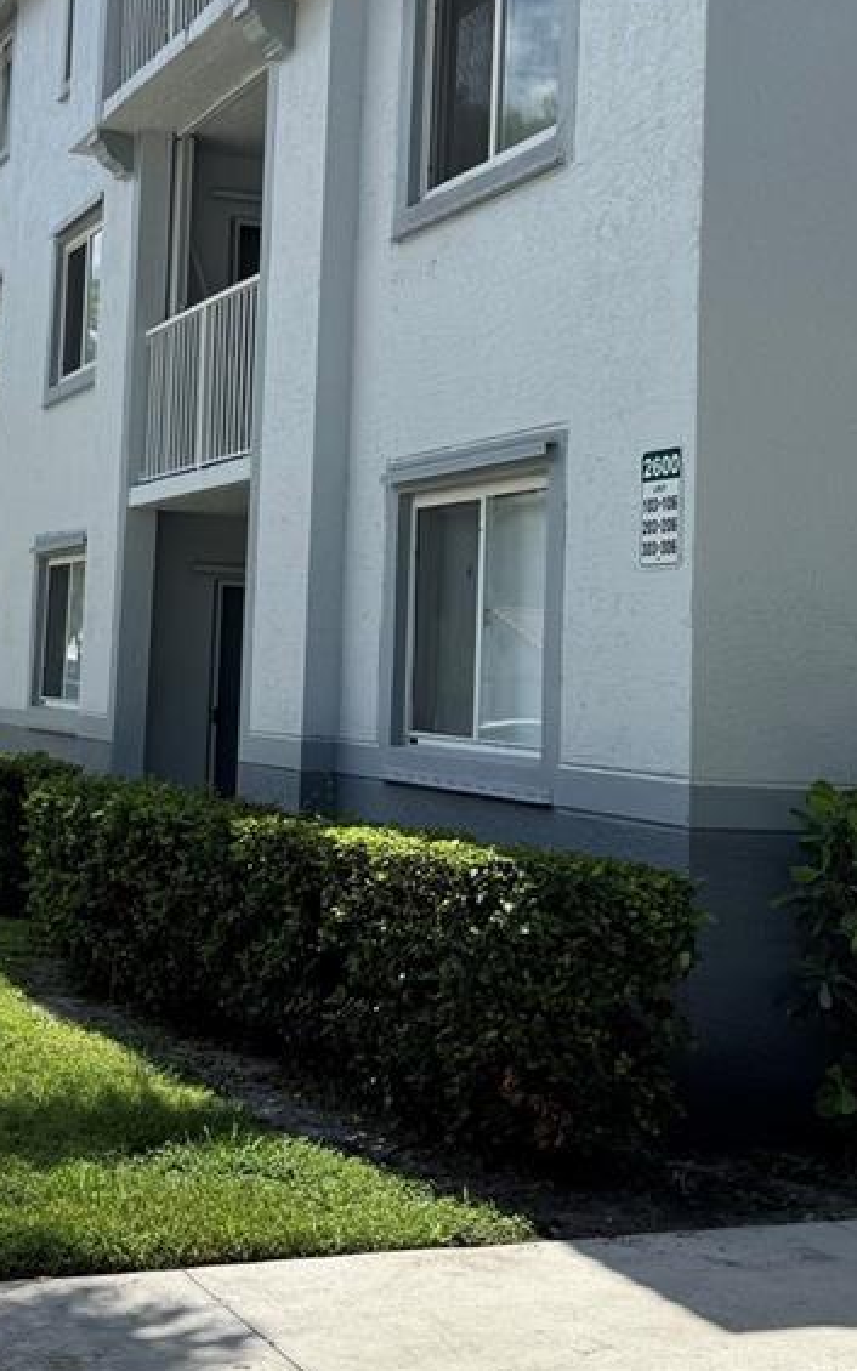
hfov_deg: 23.8
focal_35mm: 54
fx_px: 2018
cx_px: 248
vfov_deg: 37.2
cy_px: 473
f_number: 1.78
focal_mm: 6.76
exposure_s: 1/4049
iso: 80
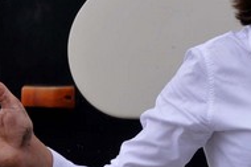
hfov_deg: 15.5
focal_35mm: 127
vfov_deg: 10.8
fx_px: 884
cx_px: 308
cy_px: 91
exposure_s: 1/160
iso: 200
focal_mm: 24
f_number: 6.3
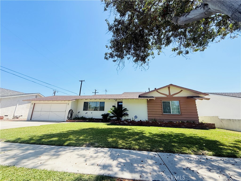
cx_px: 120
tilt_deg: +16.4
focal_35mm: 14
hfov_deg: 102.1
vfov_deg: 85.7
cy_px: 90
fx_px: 97
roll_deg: -1.9
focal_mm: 2.22
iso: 50
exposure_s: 1/1848
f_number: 2.2
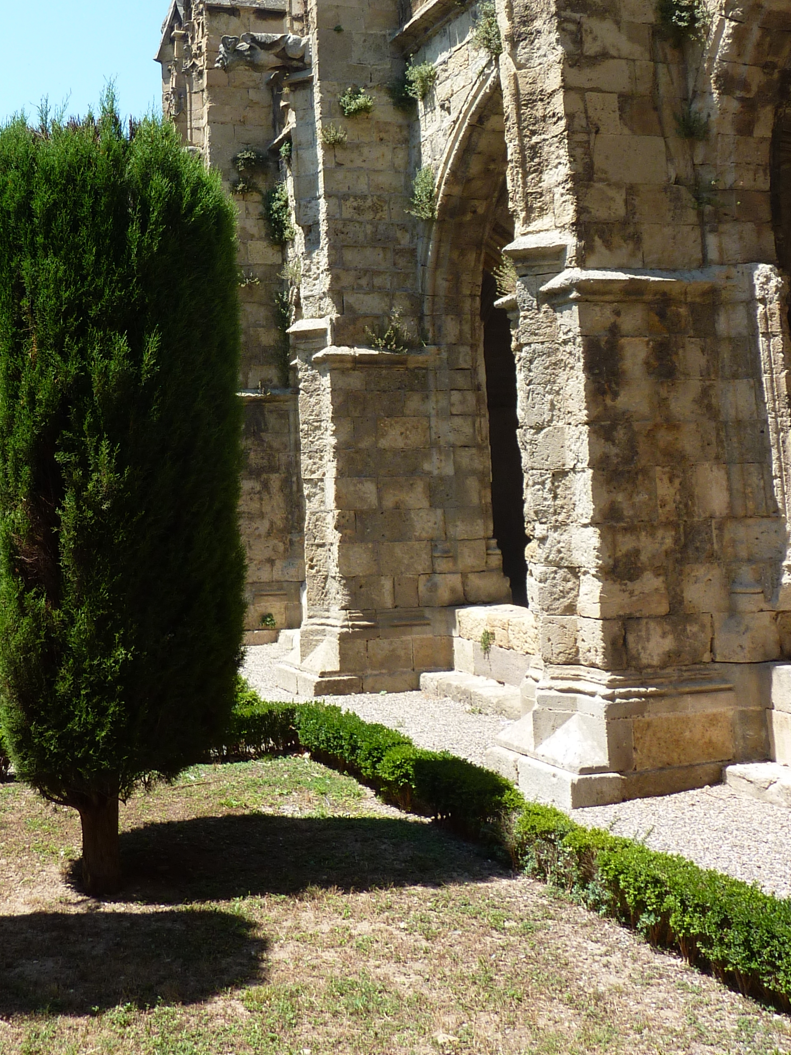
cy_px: 305
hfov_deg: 37.0
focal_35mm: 38
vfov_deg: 47.7
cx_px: 216
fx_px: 1158
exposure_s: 1/320
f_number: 4
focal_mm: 4.1
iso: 80
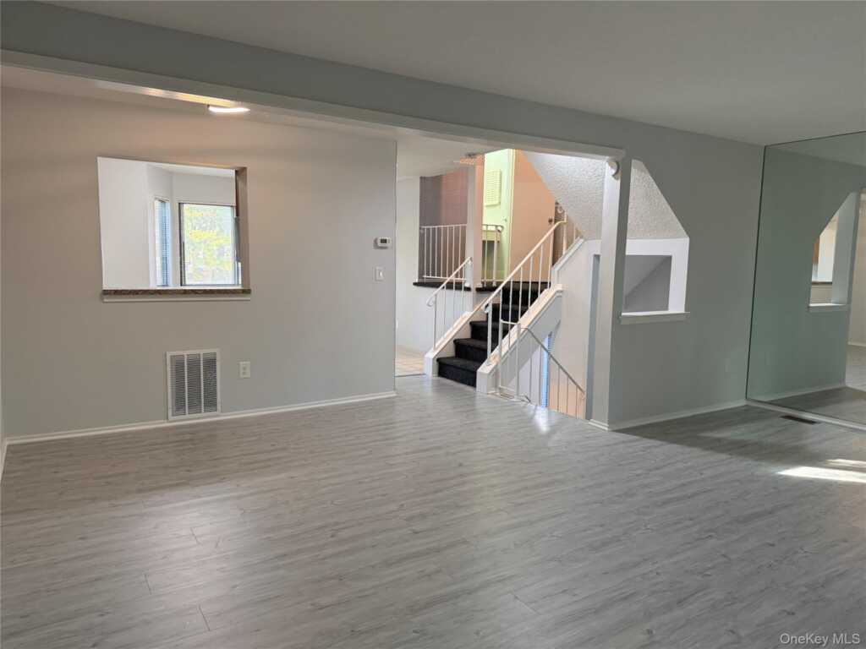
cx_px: 433
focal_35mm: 24
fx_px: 600
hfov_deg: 71.6
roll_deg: -1.5
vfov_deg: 56.8
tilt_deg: -6.8
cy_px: 324
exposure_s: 1/120
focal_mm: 6.76
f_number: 1.78
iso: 320
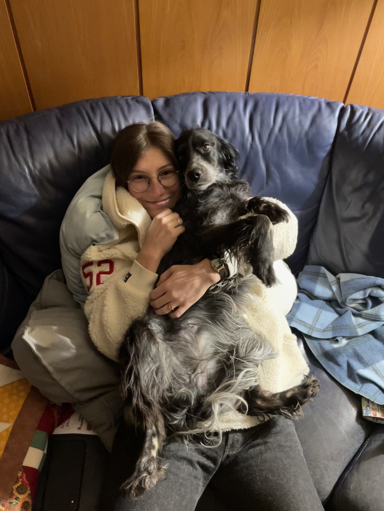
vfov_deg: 67.3
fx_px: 385
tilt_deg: -47.3
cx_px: 192
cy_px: 256
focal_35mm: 26
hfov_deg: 53.1
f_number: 1.6
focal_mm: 4.2
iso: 640
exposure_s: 1/25
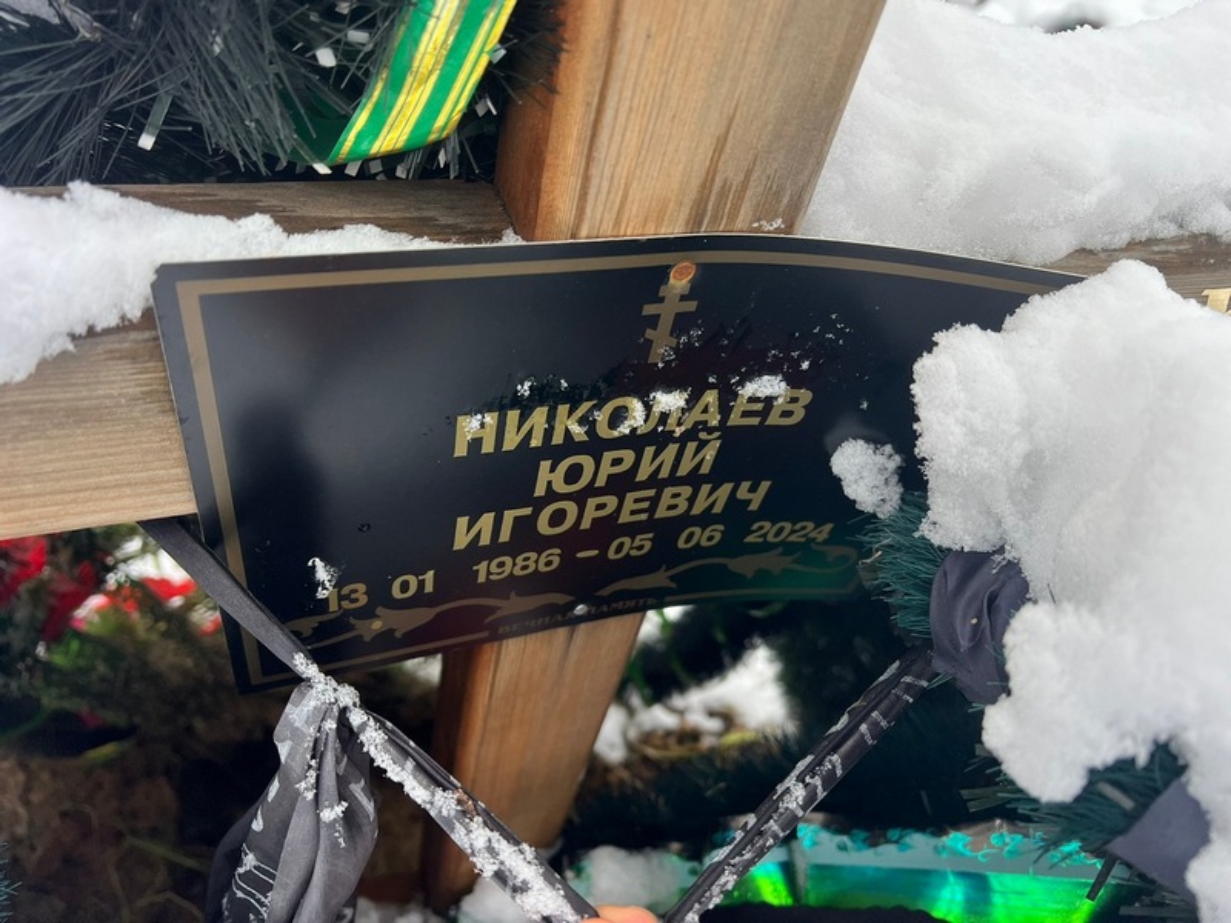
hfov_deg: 67.3
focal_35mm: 26
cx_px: 616
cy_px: 462
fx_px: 925
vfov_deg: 53.1
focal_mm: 5.7
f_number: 1.5
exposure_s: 1/152
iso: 64
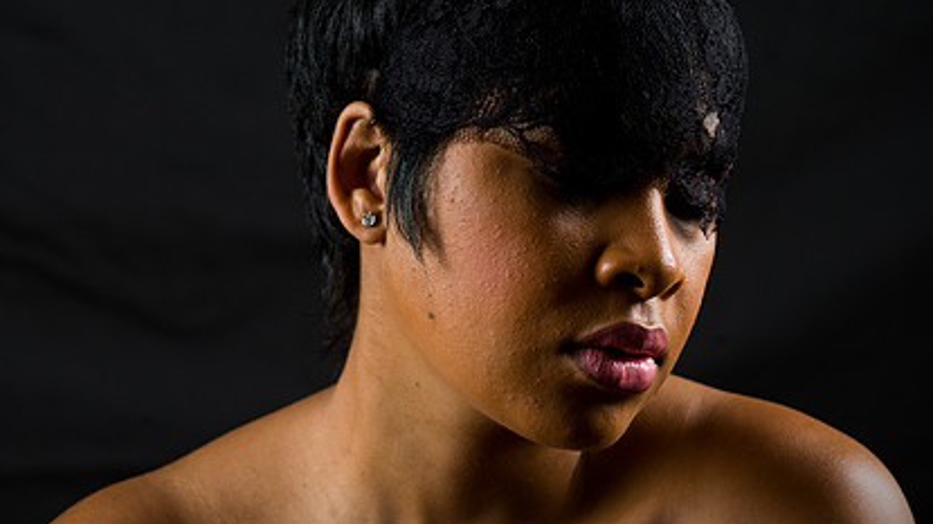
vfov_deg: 5.3
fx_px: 5613
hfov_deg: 9.5
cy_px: 214
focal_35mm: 227
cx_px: 369
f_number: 5.6
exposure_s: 1/125
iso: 200
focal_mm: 155
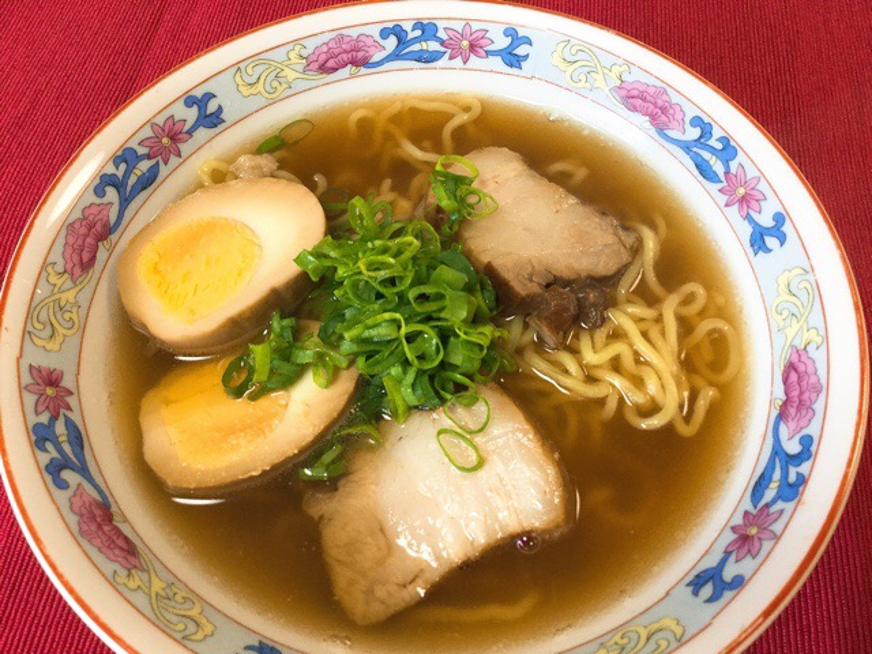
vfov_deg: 45.4
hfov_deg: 58.4
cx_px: 436
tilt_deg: -61.4
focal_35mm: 31
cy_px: 327
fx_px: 781
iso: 80
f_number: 2.4
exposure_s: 1/30
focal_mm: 3.3
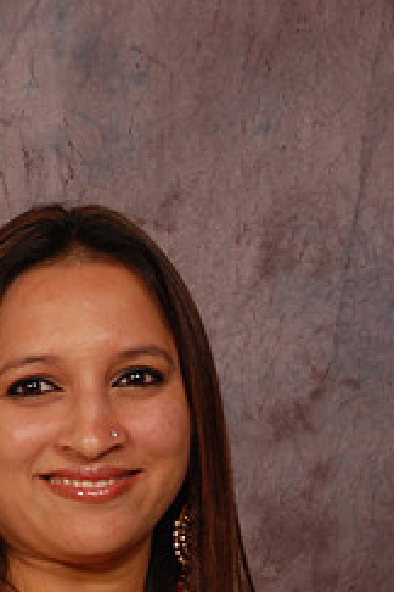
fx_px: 2823
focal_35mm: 172
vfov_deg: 11.8
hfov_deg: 7.9
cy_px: 582
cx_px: -68
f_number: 5.6
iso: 400
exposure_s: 1/200
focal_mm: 48
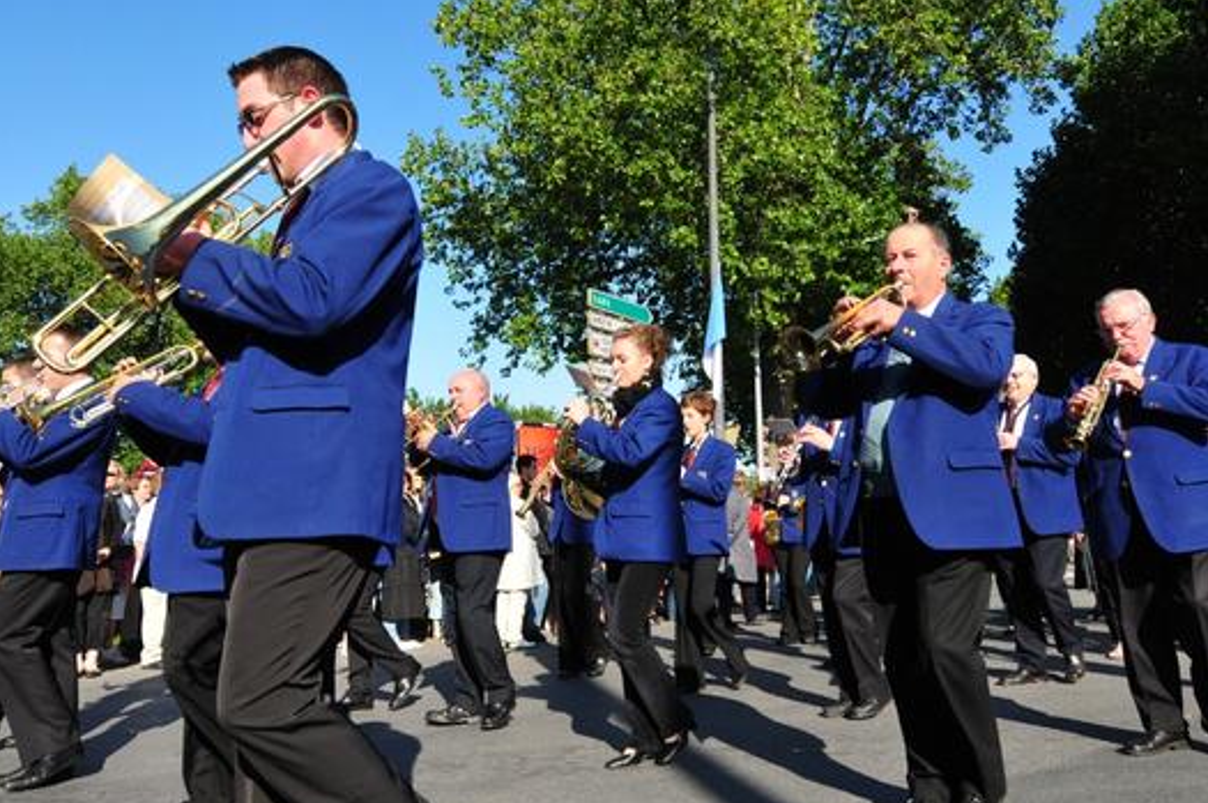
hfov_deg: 65.5
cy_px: 406
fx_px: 939
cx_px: 617
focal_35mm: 28
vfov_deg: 46.3
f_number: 7.1
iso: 500
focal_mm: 14
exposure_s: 1/800
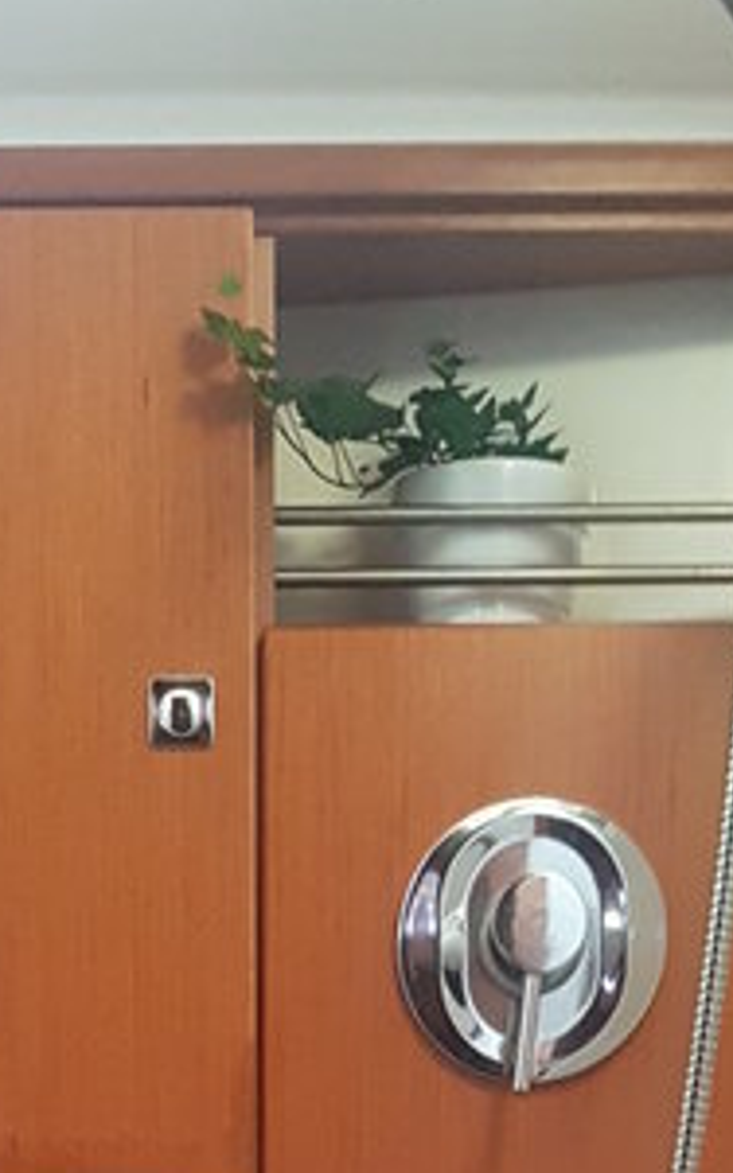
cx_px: 285
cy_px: 1843
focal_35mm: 88
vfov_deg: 19.8
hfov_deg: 14.8
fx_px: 2814
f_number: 1.7
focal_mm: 4.2
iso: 200
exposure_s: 1/25
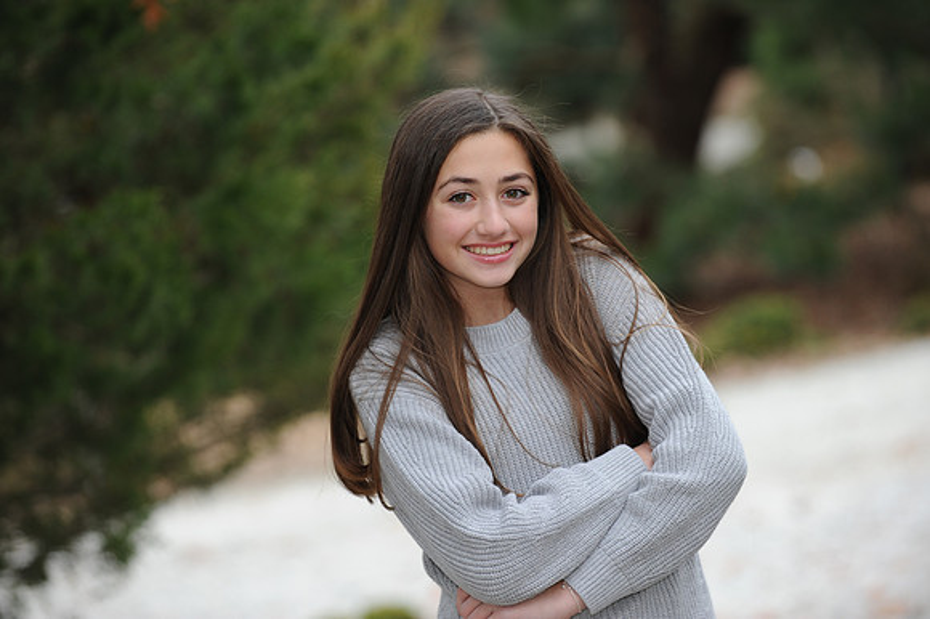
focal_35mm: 170
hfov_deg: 12.1
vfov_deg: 8.1
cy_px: 310
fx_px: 4389
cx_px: 465
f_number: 4.5
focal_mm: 170
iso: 400
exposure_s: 1/160
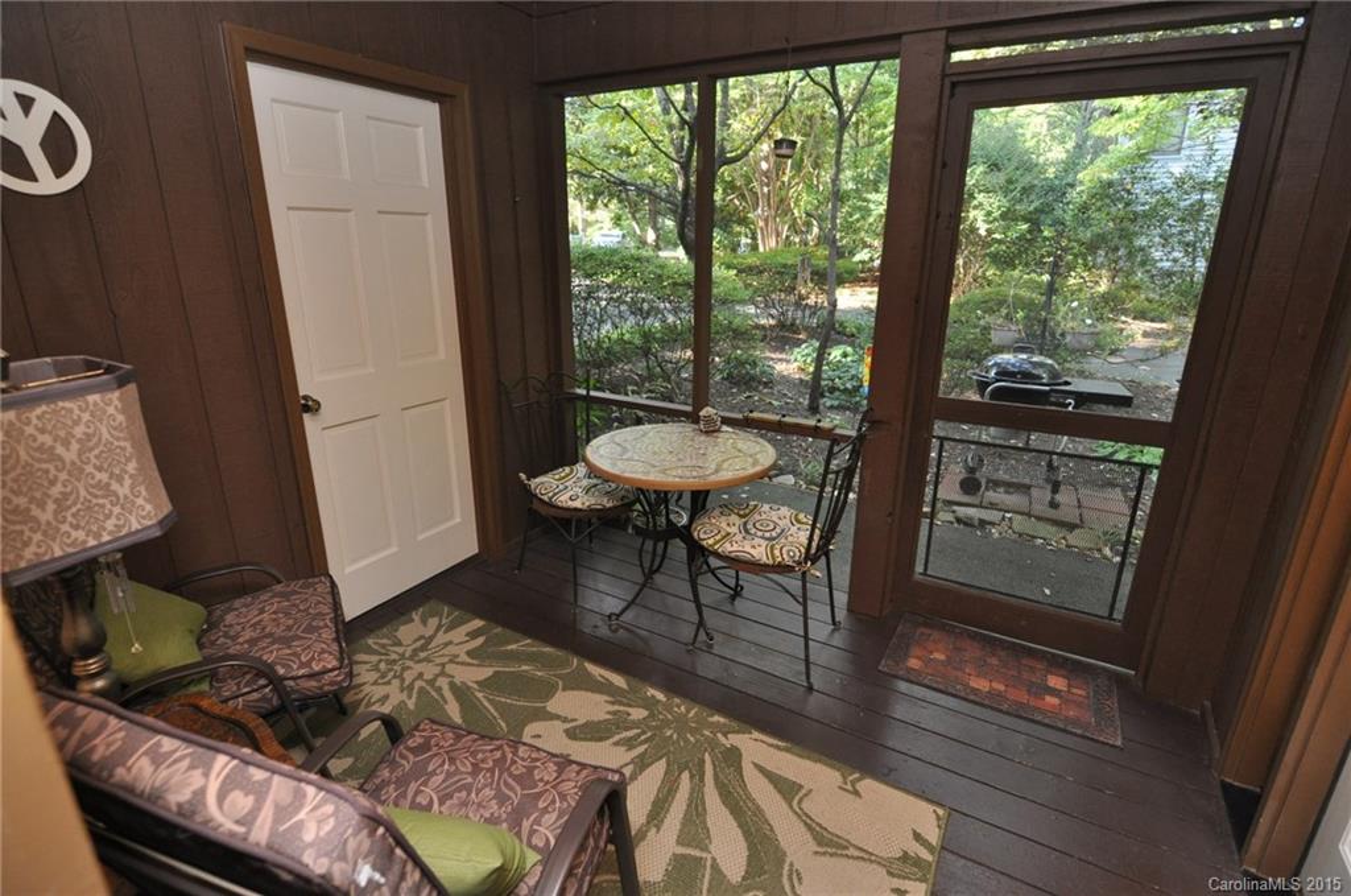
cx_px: 676
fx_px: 618
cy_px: 448
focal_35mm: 16
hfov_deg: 95.1
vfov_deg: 71.9
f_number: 4
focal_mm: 11
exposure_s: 1/60
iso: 800
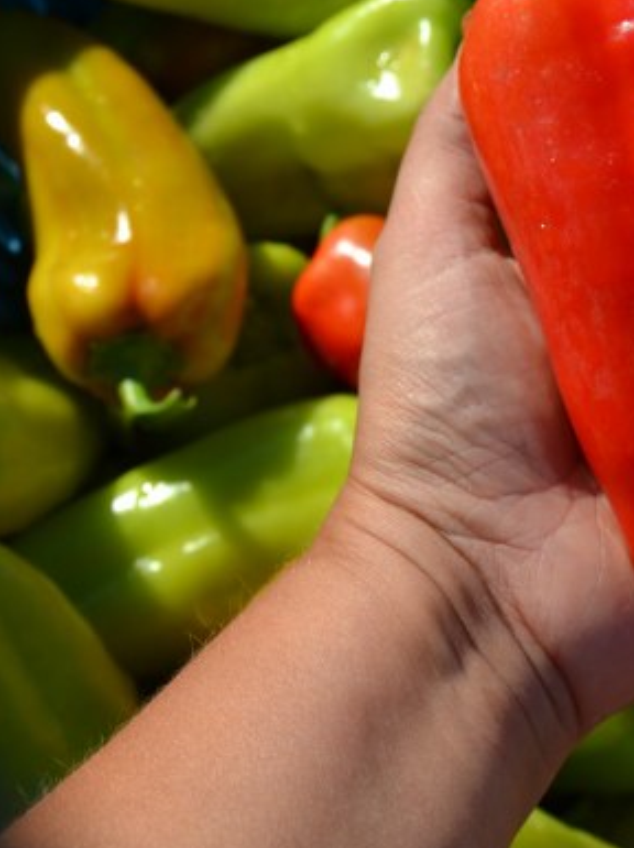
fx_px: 1908
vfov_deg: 24.9
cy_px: 287
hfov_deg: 18.0
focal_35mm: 78
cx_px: 735
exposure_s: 1/320
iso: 100
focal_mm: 26
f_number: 8
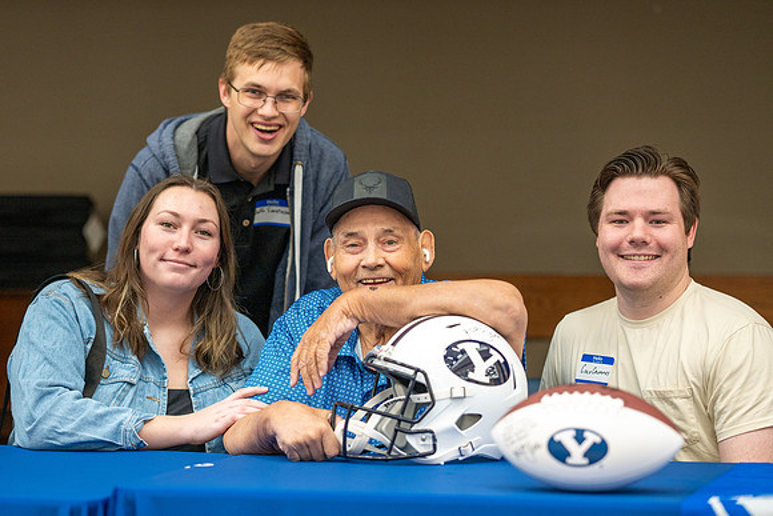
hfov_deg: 18.2
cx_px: 359
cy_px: 258
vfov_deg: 12.2
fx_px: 2416
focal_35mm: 112
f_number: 2.5
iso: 640
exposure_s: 1/200
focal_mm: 105
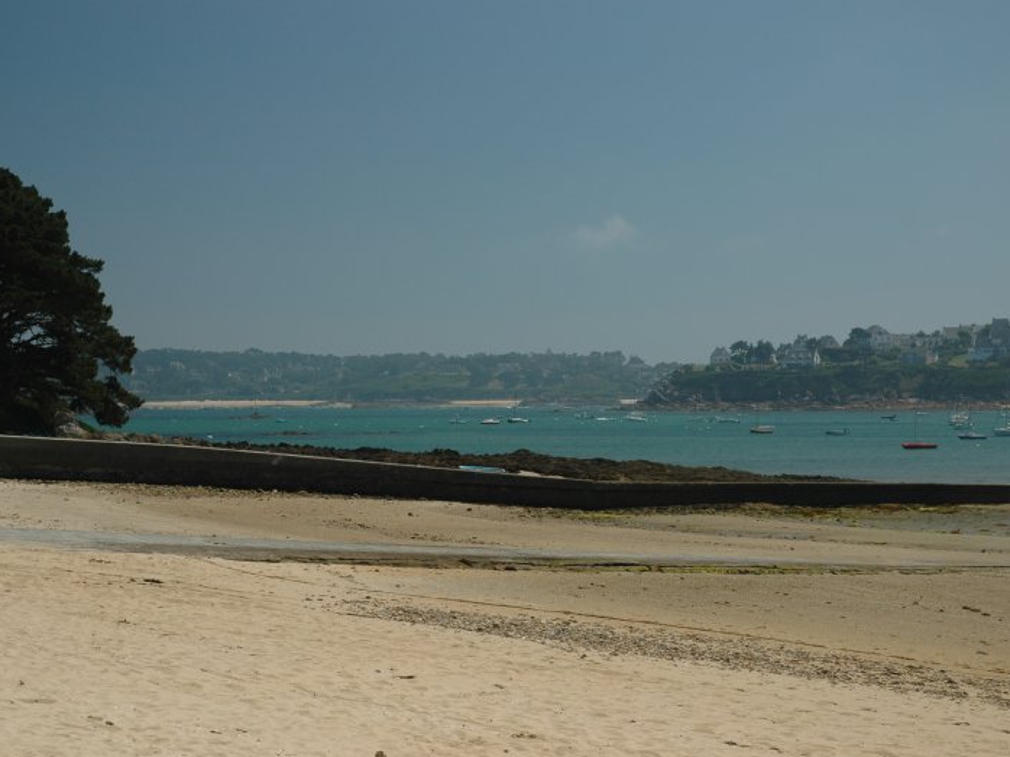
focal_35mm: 76
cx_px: 530
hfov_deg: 25.7
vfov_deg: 19.4
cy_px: 382
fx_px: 2217
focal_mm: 46
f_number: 7.1
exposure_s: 1/320
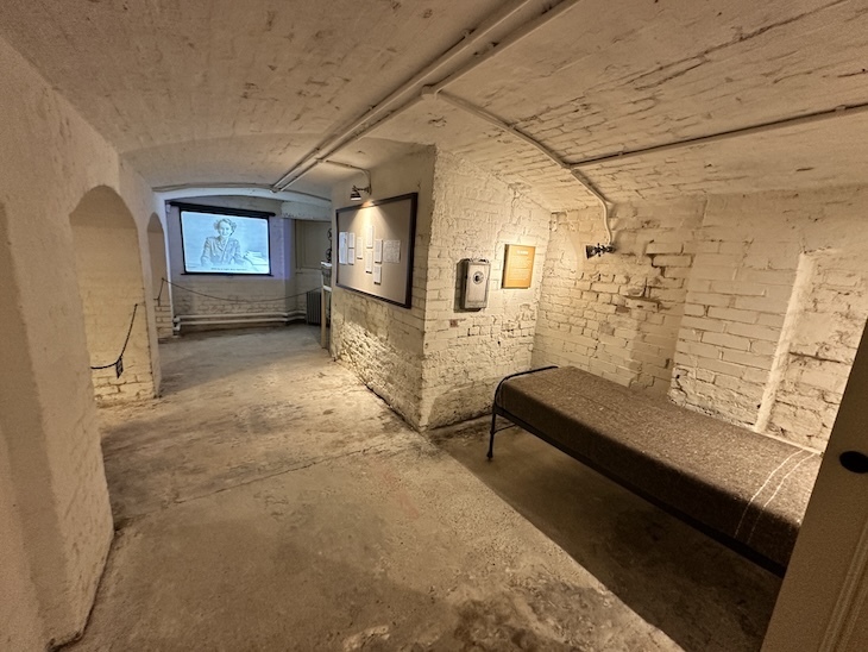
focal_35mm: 14
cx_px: 434
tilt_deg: -11.7
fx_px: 351
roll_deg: -4.5
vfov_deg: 85.7
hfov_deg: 102.0
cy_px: 326
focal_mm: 2.22
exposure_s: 1/50
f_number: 2.2
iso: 400
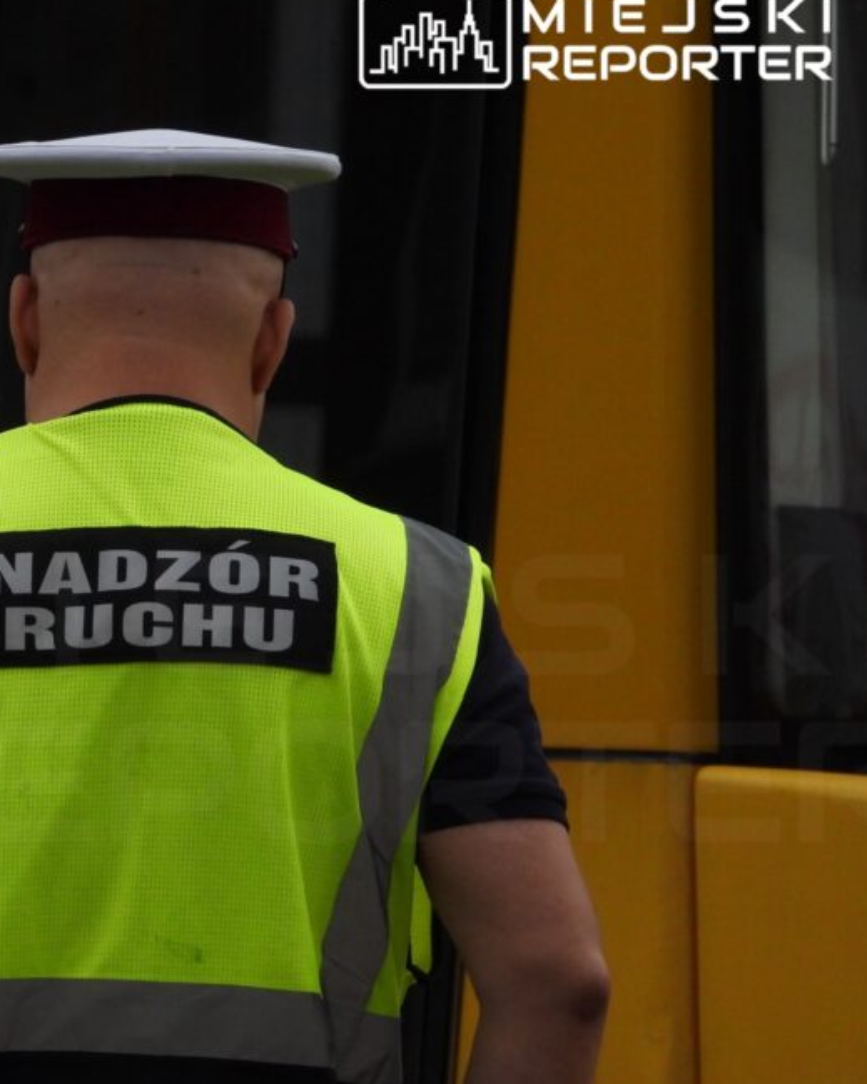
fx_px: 28008
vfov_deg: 2.2
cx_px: 114
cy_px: 488
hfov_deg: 1.8
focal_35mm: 873
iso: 400
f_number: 5
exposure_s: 1/250
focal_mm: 102
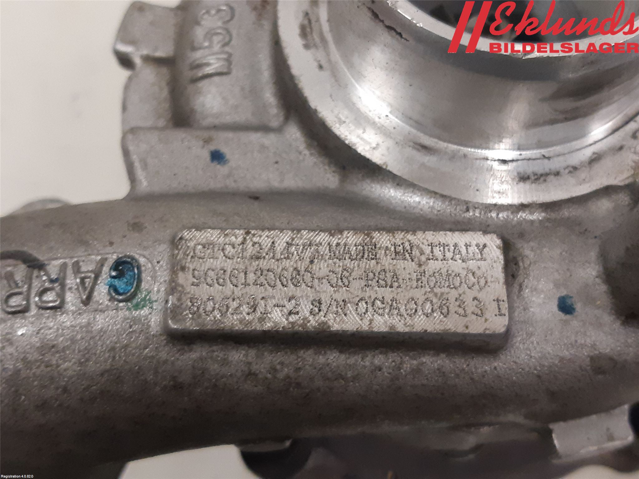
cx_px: 320
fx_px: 480
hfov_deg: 67.3
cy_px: 240
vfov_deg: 53.1
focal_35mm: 26
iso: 250
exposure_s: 1/50
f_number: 1.7
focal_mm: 3.93
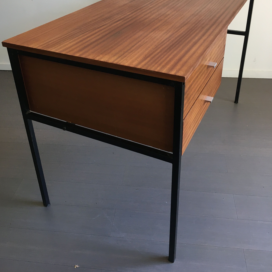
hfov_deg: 47.2
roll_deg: +1.2
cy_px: 88
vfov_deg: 46.4
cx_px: 133
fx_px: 311
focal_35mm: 35
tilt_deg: -30.3
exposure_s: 1/33
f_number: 2.2
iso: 40
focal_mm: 4.15
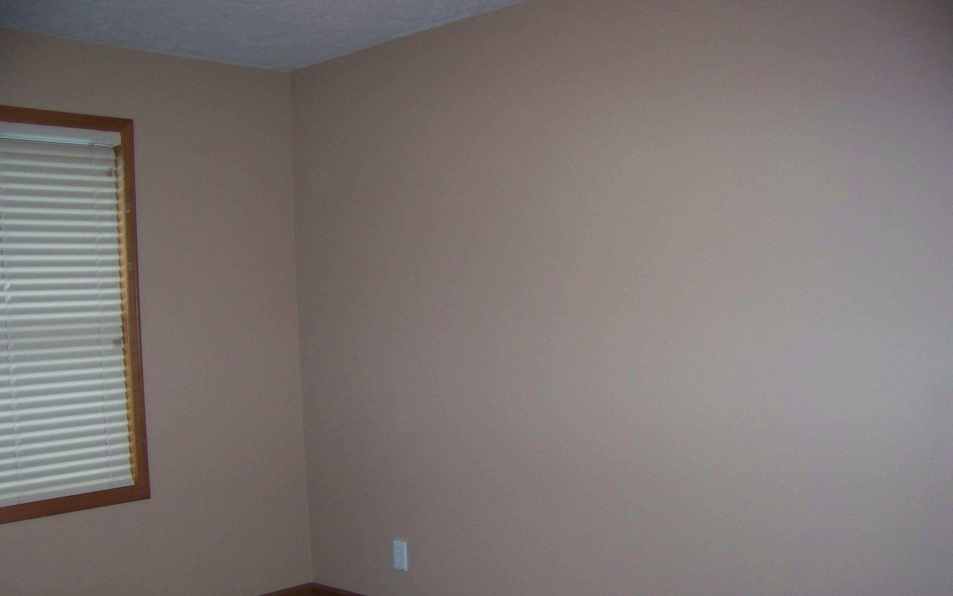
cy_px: 351
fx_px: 1013
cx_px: 469
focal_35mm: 39
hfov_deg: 50.4
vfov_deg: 32.7
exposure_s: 1/30
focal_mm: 5.85
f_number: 2.8
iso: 200
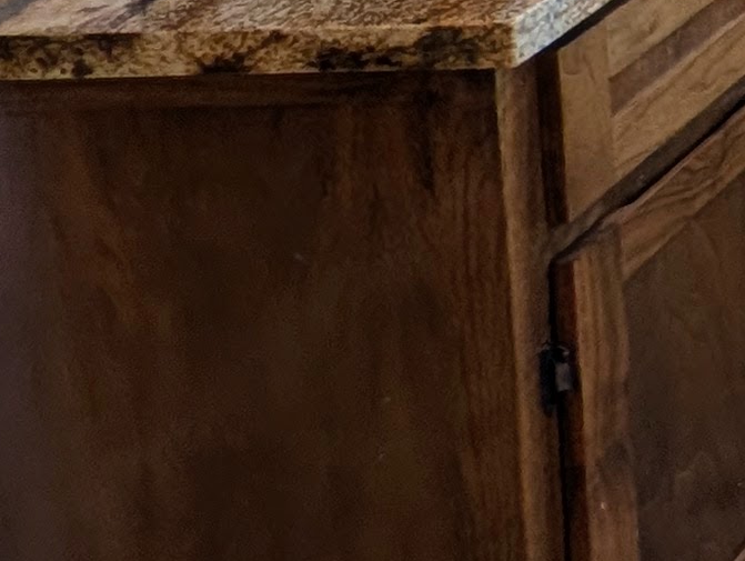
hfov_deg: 14.0
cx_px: 1910
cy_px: -725
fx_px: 1573
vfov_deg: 14.5
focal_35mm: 73
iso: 62
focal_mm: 2.23
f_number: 1.95
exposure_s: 1/120
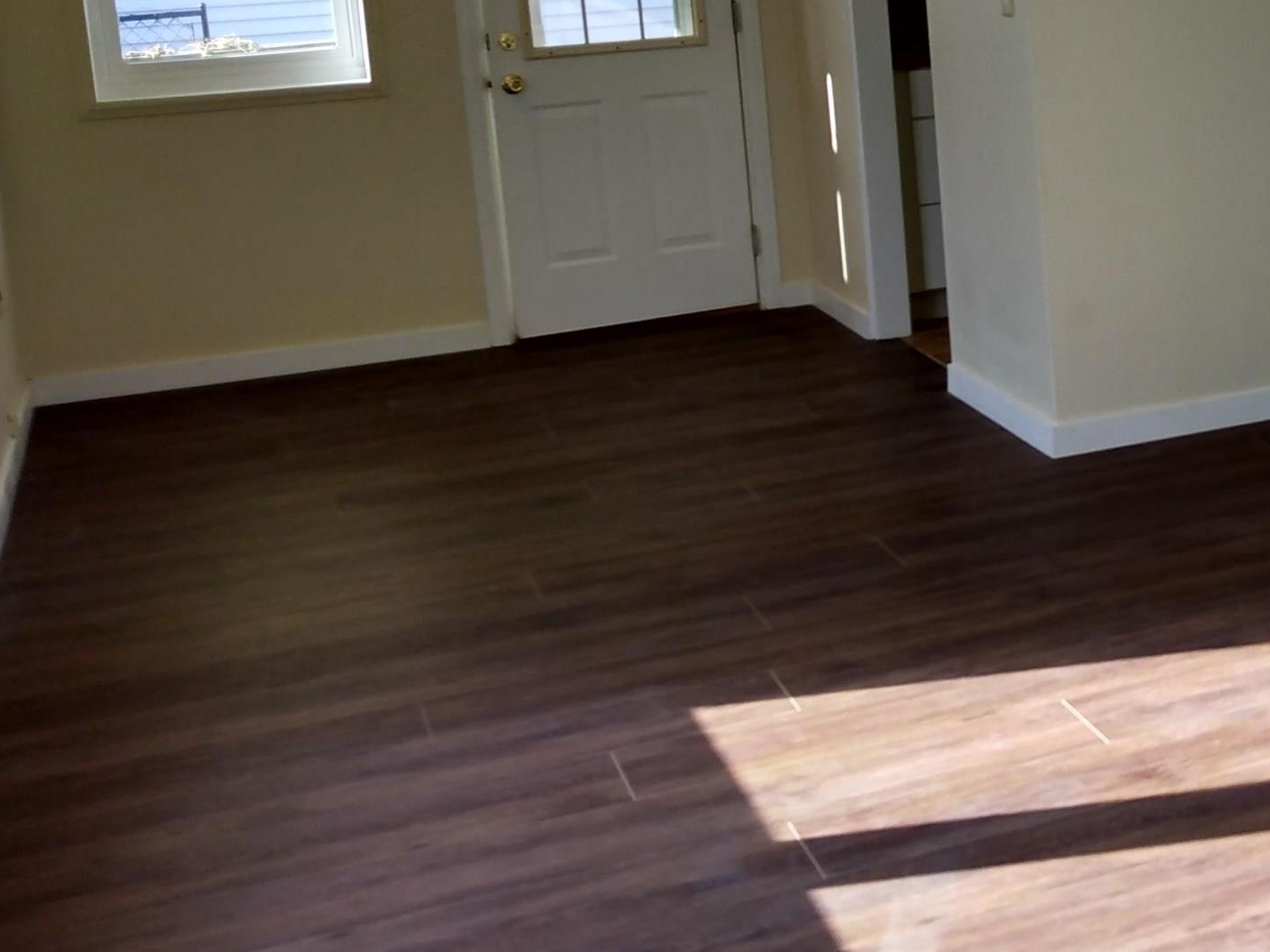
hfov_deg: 38.7
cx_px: 1276
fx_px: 1578
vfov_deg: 32.7
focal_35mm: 43
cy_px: 197
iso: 118
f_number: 2
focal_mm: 3.54
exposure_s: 1/120
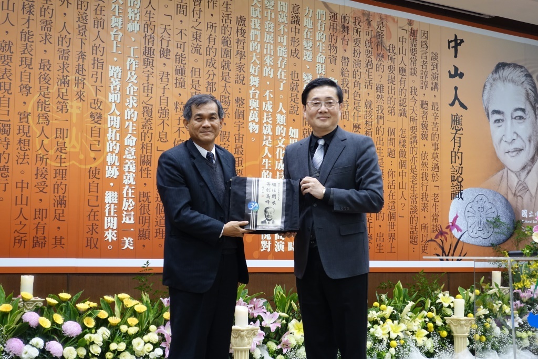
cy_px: 180
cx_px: 269
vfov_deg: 23.8
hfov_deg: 35.0
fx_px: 852
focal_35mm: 57
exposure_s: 1/60
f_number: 2.8
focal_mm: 21.01
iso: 400
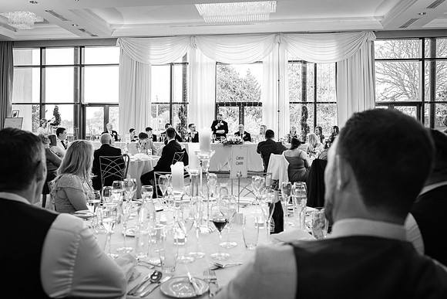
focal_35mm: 27
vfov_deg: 47.3
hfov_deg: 66.7
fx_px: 339
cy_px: 130
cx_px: 213
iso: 1250
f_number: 2.5
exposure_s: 1/160
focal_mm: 16
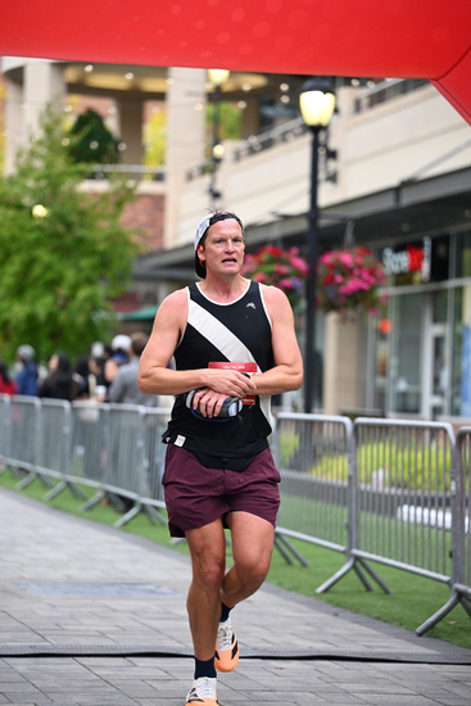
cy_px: 353
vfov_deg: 17.8
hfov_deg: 11.9
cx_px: 236
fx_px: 2255
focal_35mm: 115
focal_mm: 115
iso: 1000
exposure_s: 1/1600
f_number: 2.8
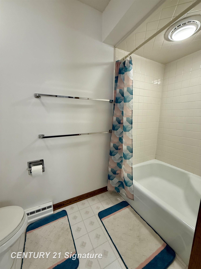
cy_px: 134
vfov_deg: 102.1
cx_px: 100
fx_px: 108
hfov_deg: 85.7
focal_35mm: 14
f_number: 2.2
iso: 320
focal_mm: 2.22
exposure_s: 1/120
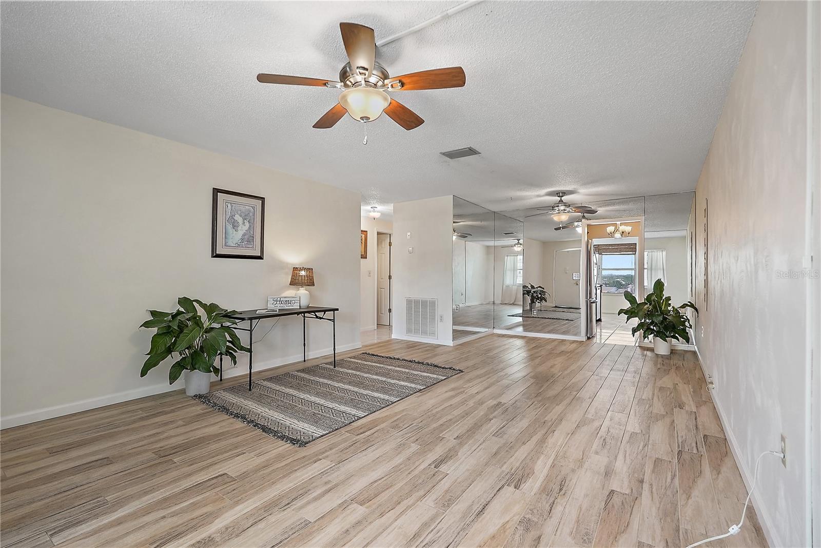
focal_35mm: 16
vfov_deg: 73.8
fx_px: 365
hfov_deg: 96.7
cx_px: 410
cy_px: 274
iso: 1600
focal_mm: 16
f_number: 4
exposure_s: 1/80
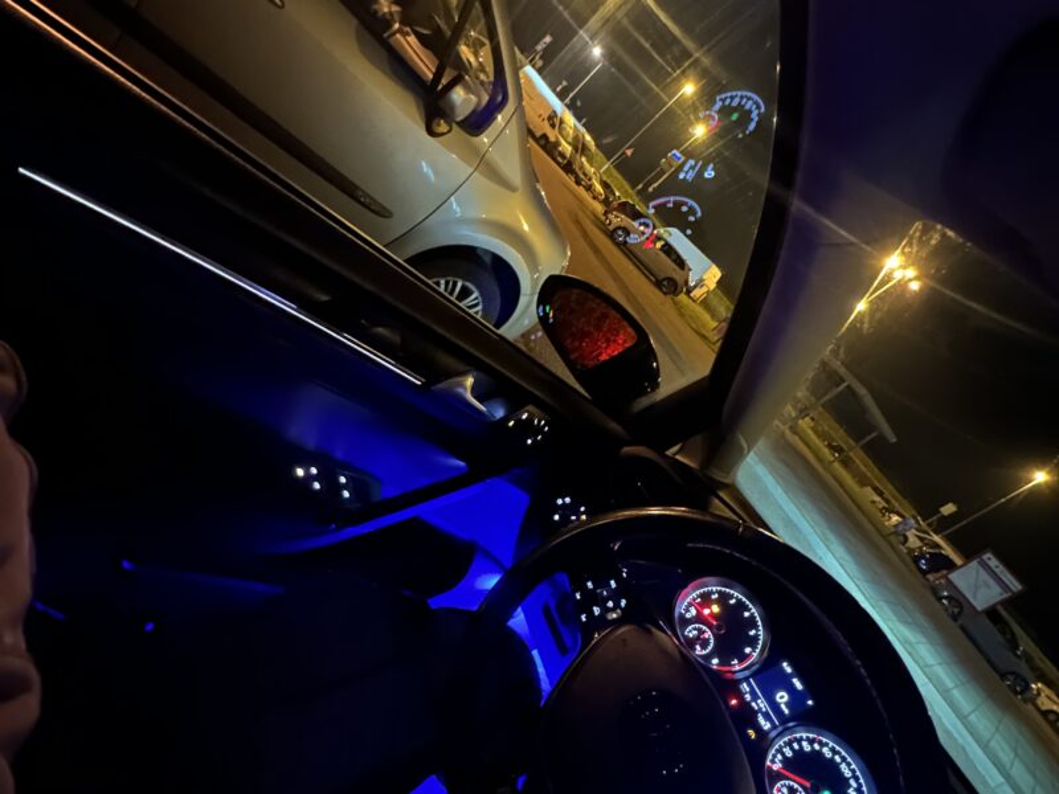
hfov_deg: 102.1
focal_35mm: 14
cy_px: 397
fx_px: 428
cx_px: 530
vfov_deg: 85.7
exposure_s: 1/8
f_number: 2.2
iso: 3200
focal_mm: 2.22
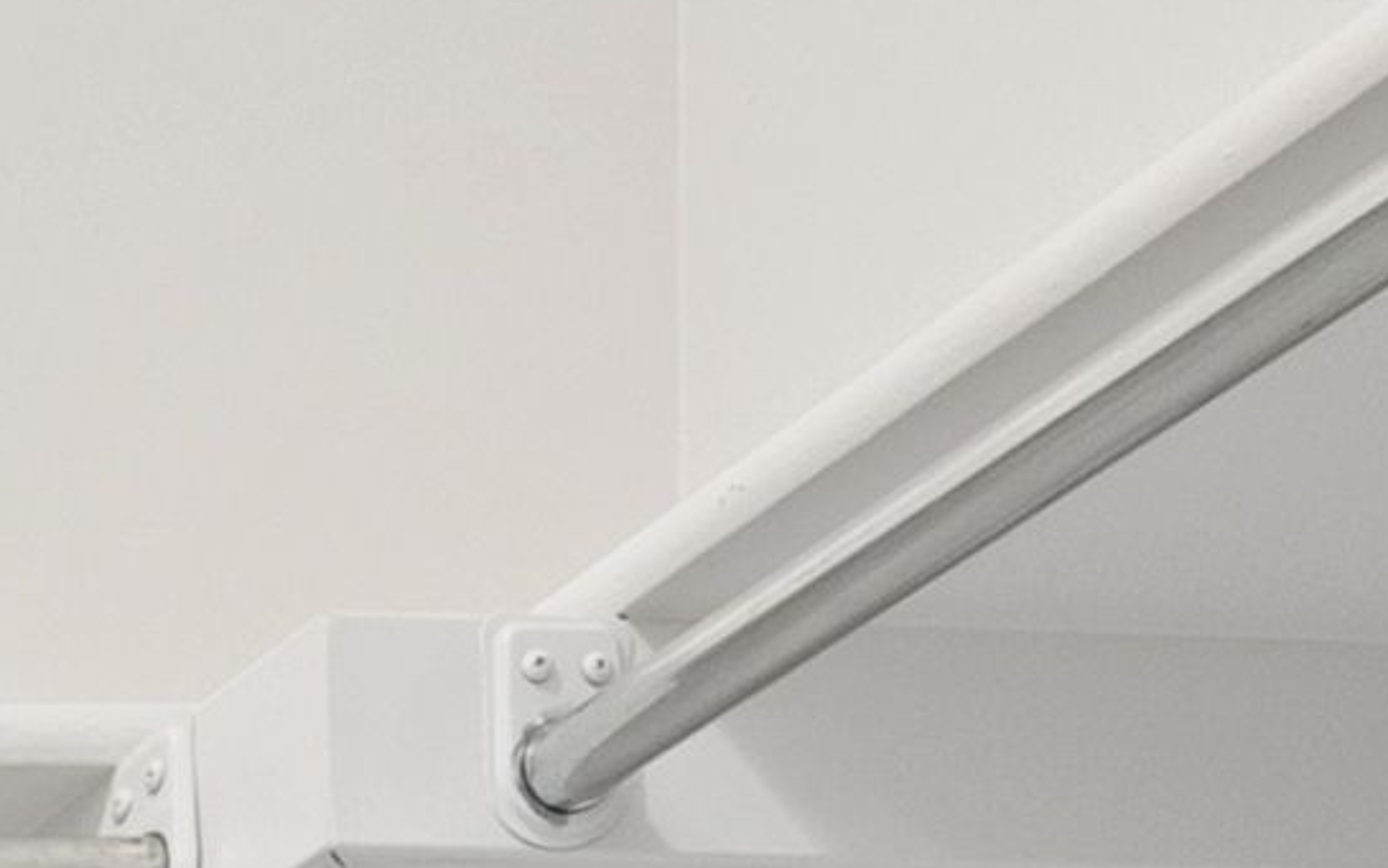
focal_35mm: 111
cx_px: -1918
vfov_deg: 9.4
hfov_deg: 13.7
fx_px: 4200
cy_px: 2589
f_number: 9
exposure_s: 1/20
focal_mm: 14
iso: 640
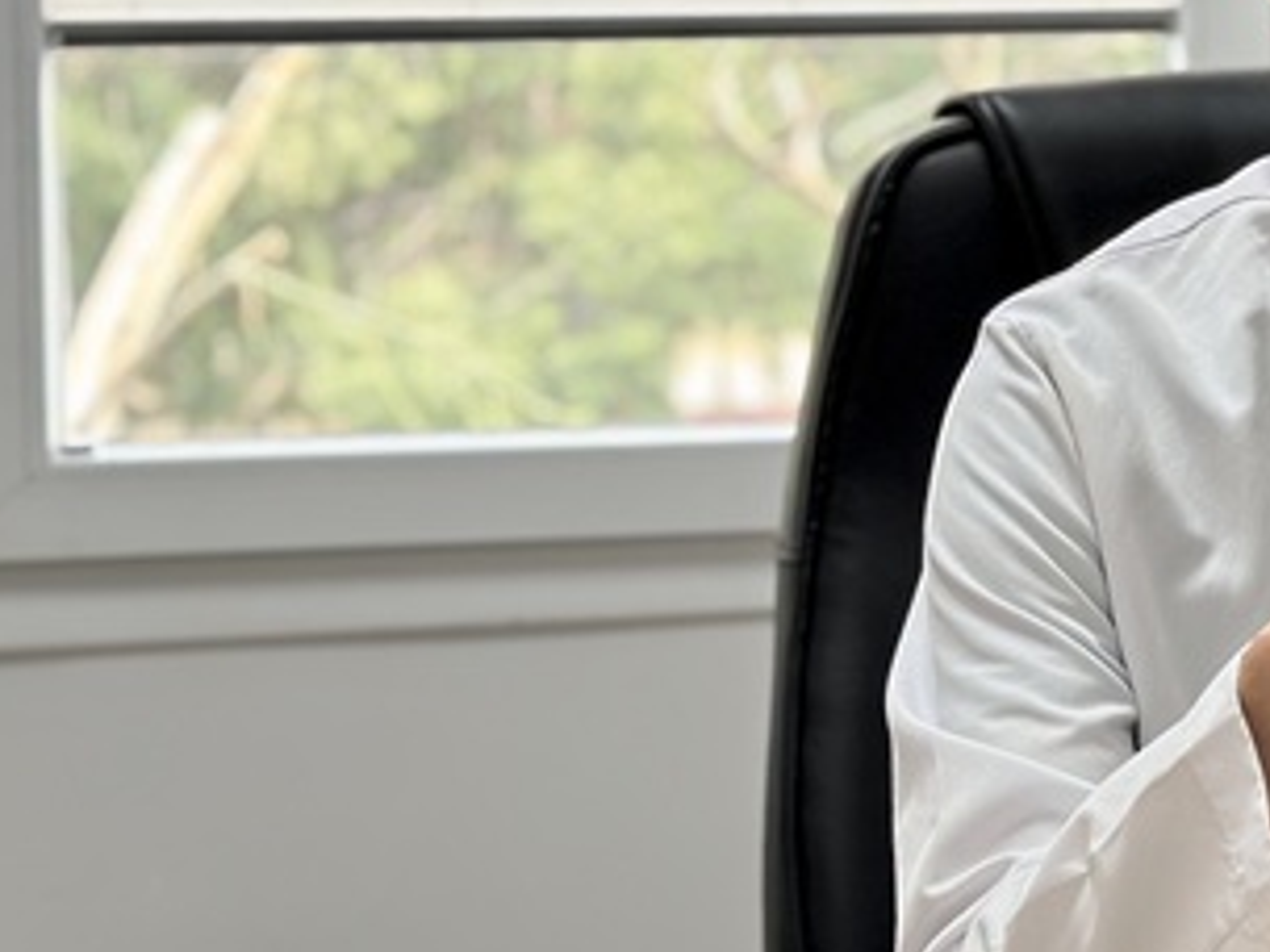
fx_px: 3999
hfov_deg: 17.4
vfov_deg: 13.6
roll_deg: +1.0
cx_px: 1391
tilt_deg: -3.2
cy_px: 322
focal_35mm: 109
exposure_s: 1/100
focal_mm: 6.86
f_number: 1.78
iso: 125
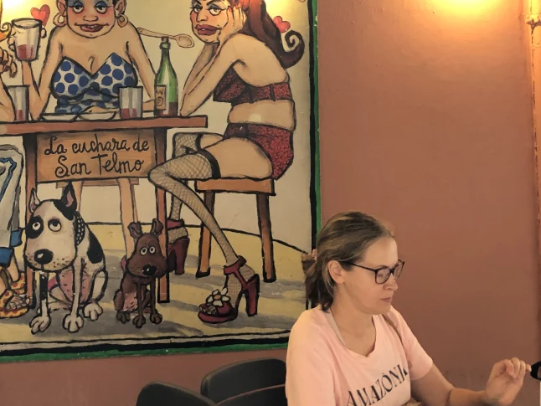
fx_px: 813
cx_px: 134
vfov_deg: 27.1
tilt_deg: +2.4
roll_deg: +0.3
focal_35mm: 52
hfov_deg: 36.0
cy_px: 47
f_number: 1.8
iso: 50
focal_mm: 4
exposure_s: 1/15
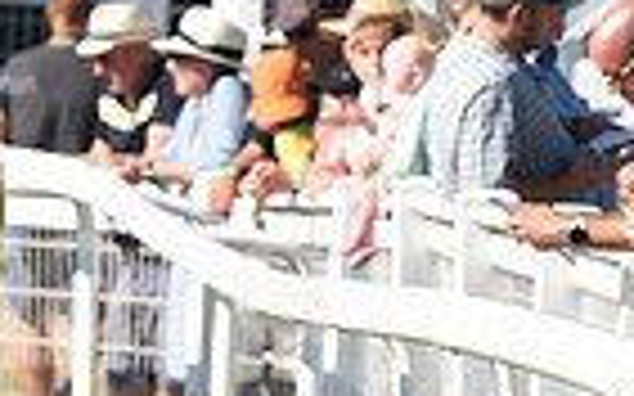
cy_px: 313
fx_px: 13748
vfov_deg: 1.6
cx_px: -243
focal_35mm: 796
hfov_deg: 2.6
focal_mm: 190
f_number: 5.6
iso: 400
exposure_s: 1/1600
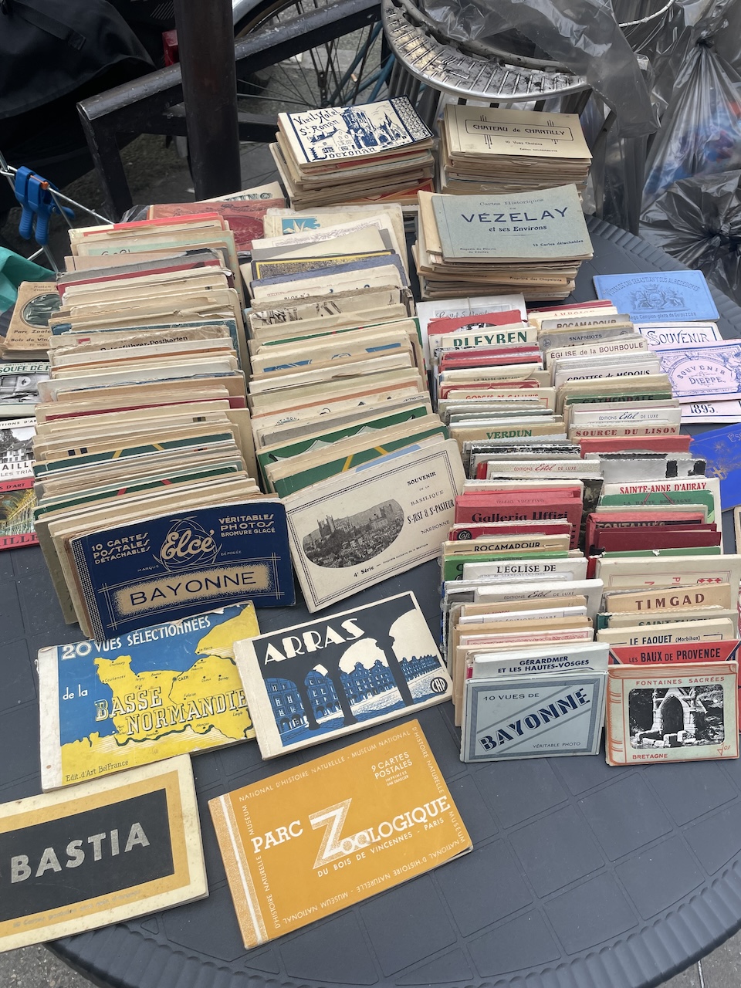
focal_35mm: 26
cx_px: 370
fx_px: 742
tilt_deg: -58.0
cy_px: 494
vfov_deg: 67.3
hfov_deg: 53.1
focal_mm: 4.2
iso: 32
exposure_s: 1/882
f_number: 1.6
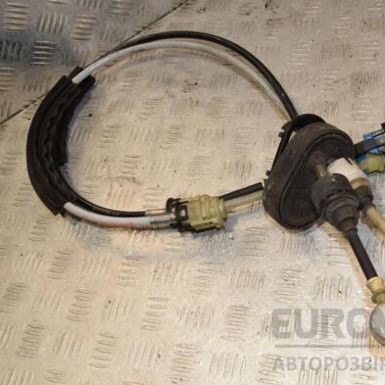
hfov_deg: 34.6
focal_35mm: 49
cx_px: 254
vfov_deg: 34.9
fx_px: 612
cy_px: 193
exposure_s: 1/200
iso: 800
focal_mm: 25
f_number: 10
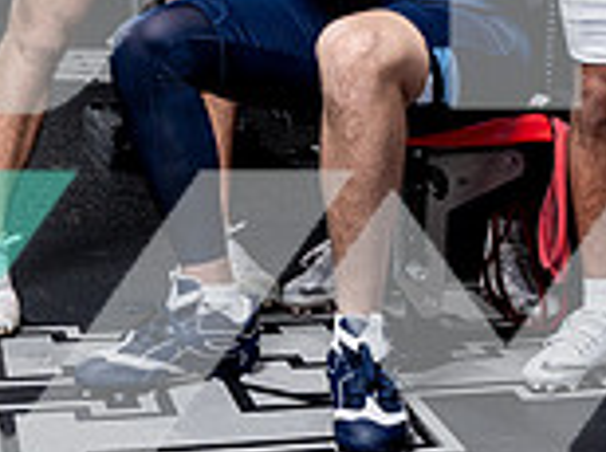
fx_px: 1905
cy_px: -96
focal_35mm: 109
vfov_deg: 13.2
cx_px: 681
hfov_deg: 17.4
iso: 640
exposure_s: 1/250
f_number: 9
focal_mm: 30
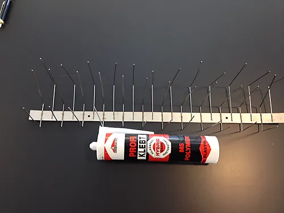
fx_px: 287
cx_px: 142
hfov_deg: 52.6
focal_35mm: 35
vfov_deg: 40.7
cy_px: 106
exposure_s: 1/24
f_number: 2.4
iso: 64
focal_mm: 4.28
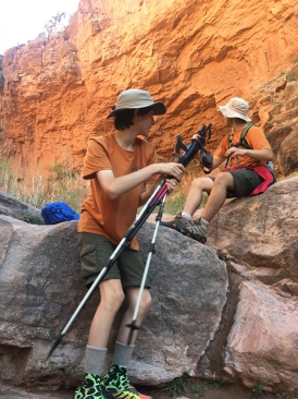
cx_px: 149
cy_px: 200
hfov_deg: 48.2
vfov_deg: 61.7
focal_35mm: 29
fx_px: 333
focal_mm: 4.15
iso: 32
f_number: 2.2
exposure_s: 1/40
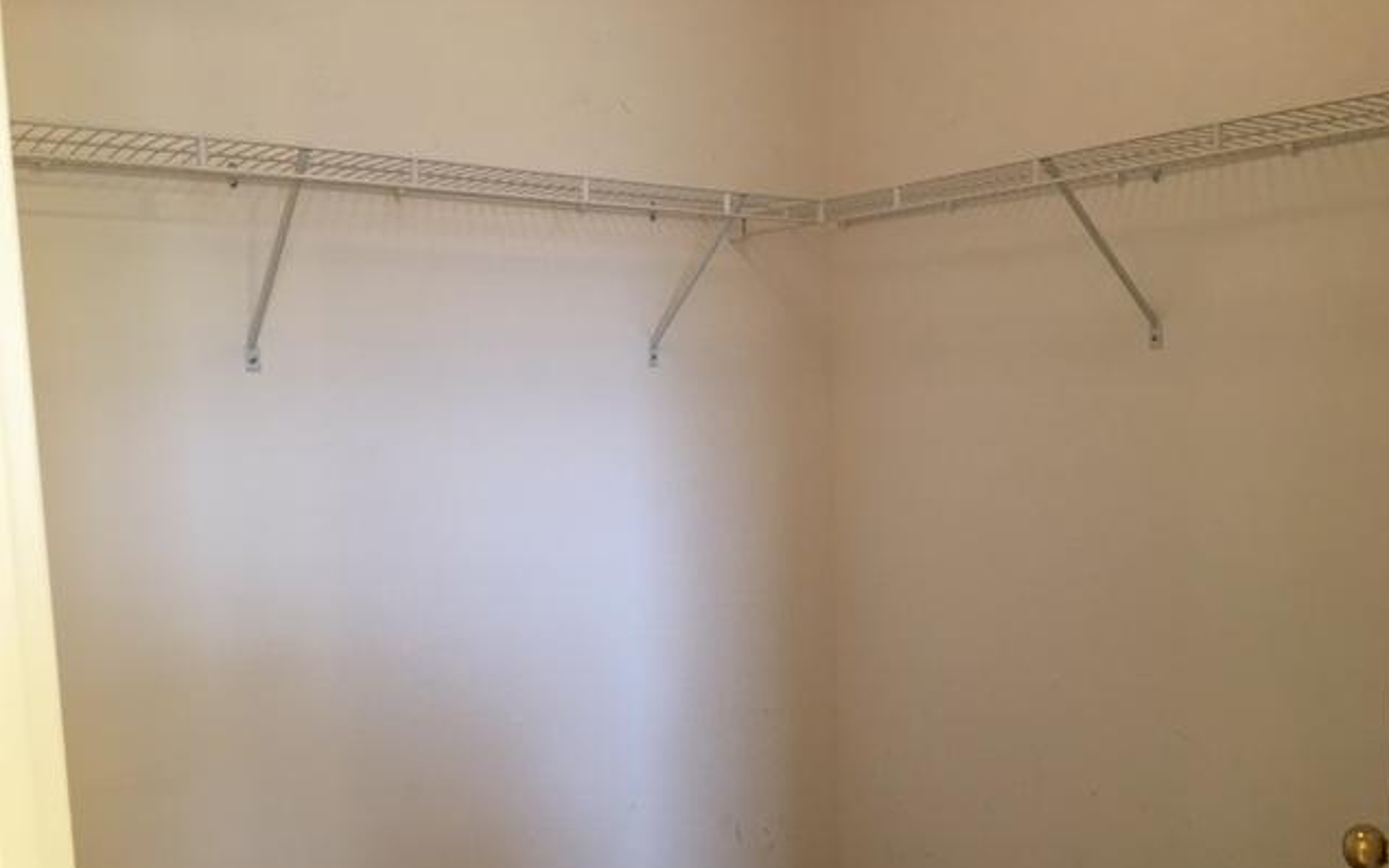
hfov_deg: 61.2
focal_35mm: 31
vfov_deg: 40.4
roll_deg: +1.4
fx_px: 1174
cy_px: 516
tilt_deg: -5.2
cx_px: 698
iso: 32
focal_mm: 4.15
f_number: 2.2
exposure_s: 1/15
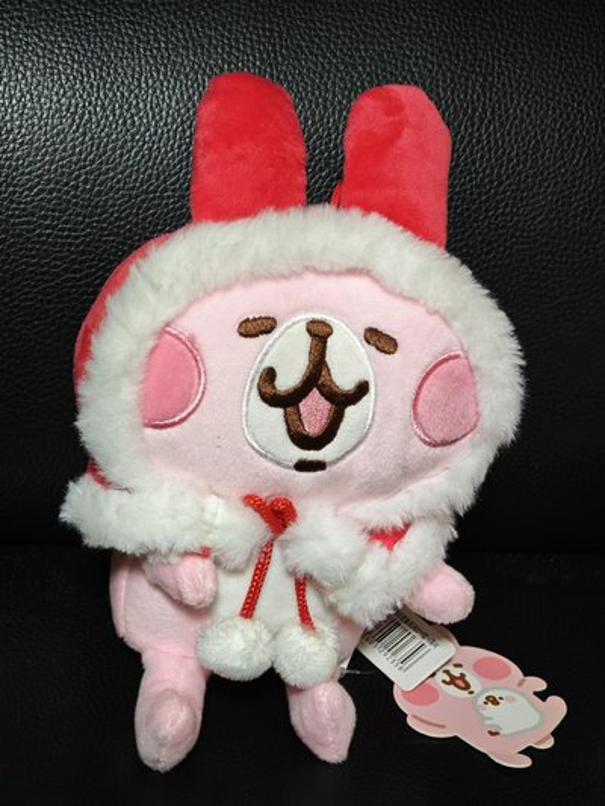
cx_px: 302
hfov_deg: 21.0
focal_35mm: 70
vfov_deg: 27.8
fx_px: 1631
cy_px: 403
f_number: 1.8
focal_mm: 11.5
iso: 640
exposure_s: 1/100
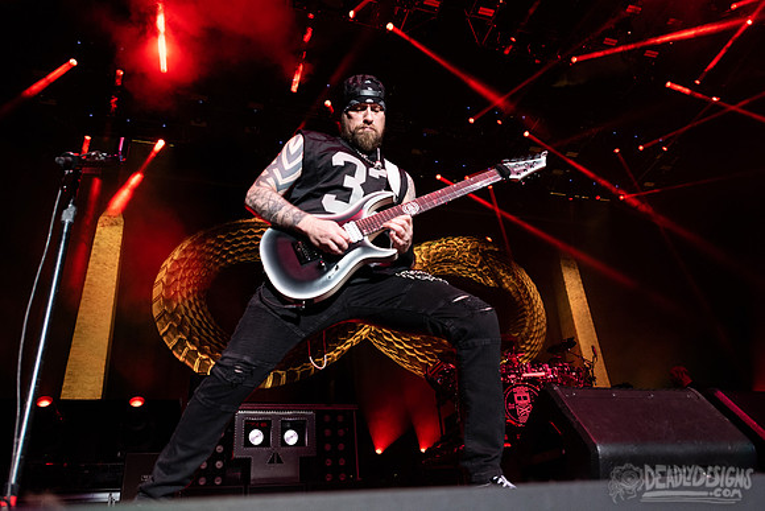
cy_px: 264
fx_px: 569
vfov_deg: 48.3
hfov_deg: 67.8
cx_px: 369
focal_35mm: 27
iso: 2000
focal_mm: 24
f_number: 3.2
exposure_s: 1/400
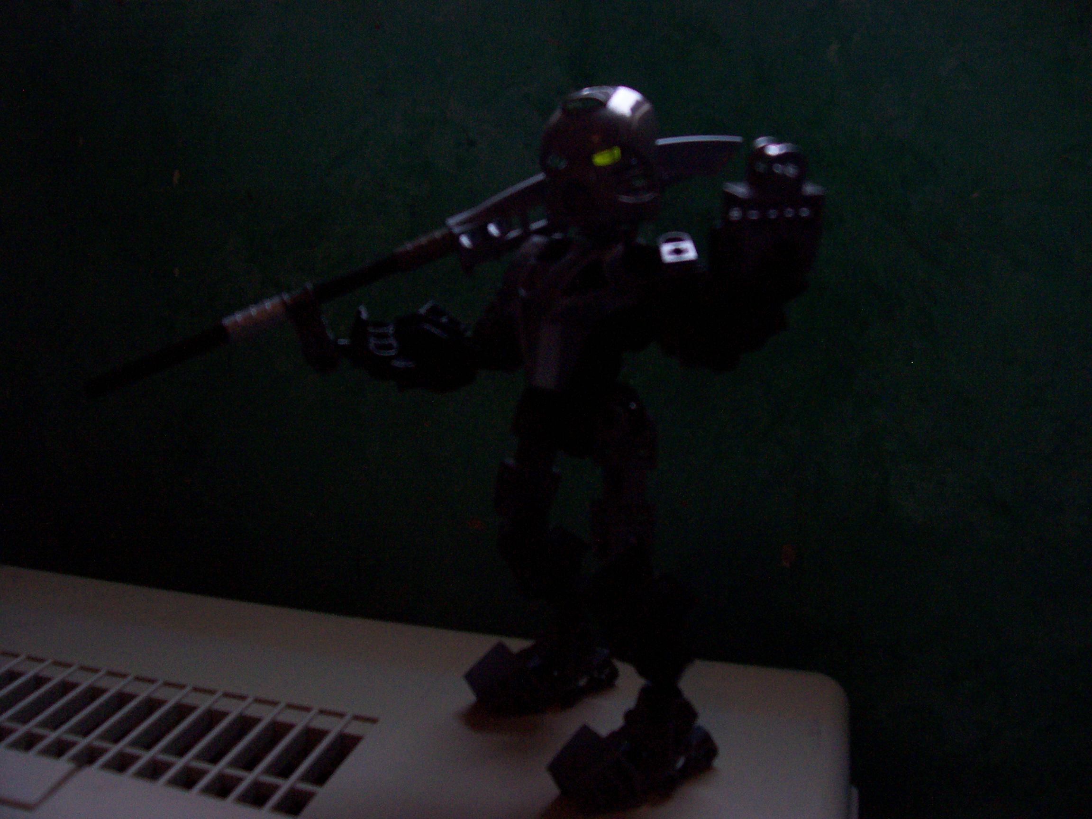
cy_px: 410
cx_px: 546
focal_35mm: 34
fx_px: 1073
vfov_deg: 41.8
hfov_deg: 54.0
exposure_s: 1/16
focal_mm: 5.6
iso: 160
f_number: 2.7
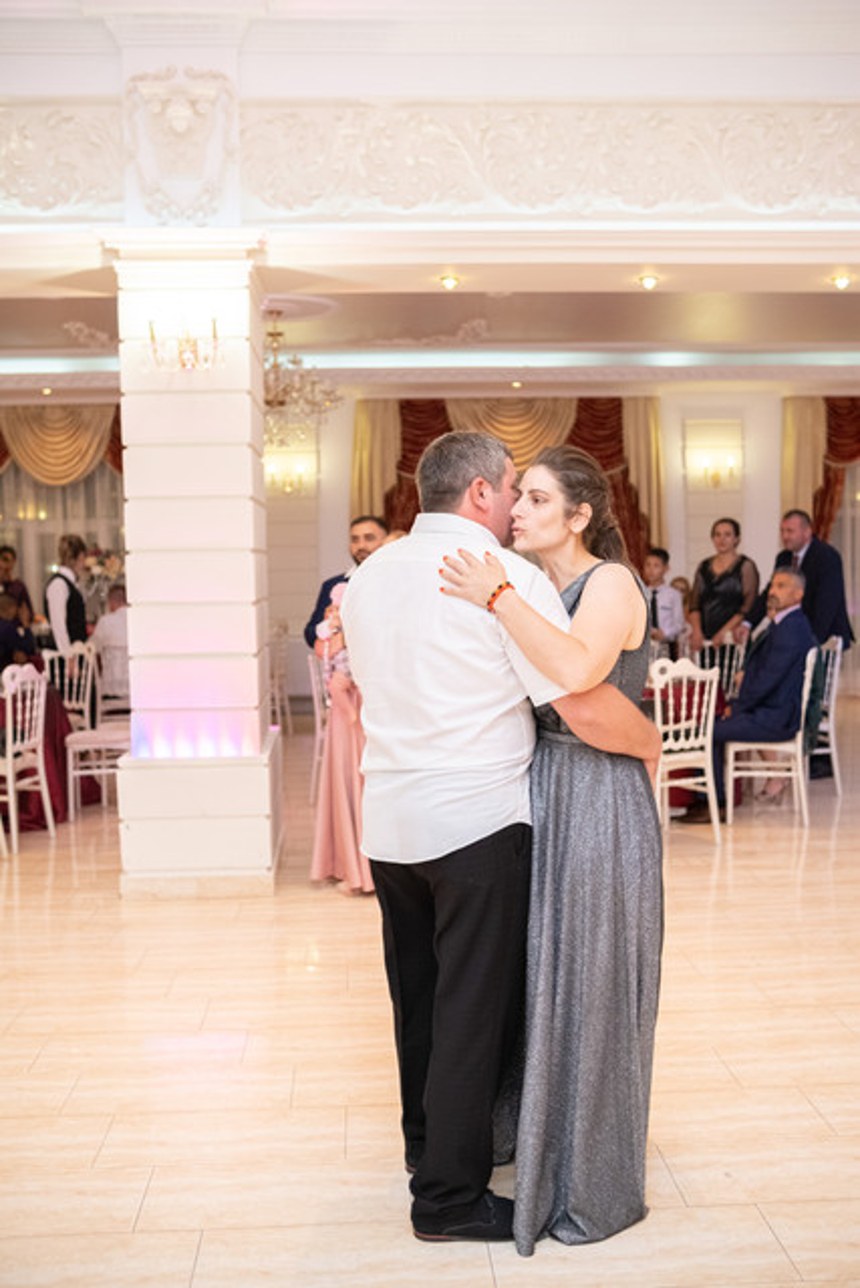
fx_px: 1253
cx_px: 430
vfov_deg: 54.4
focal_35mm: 35
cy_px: 644
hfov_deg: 37.9
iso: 1600
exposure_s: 1/125
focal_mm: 23
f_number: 2
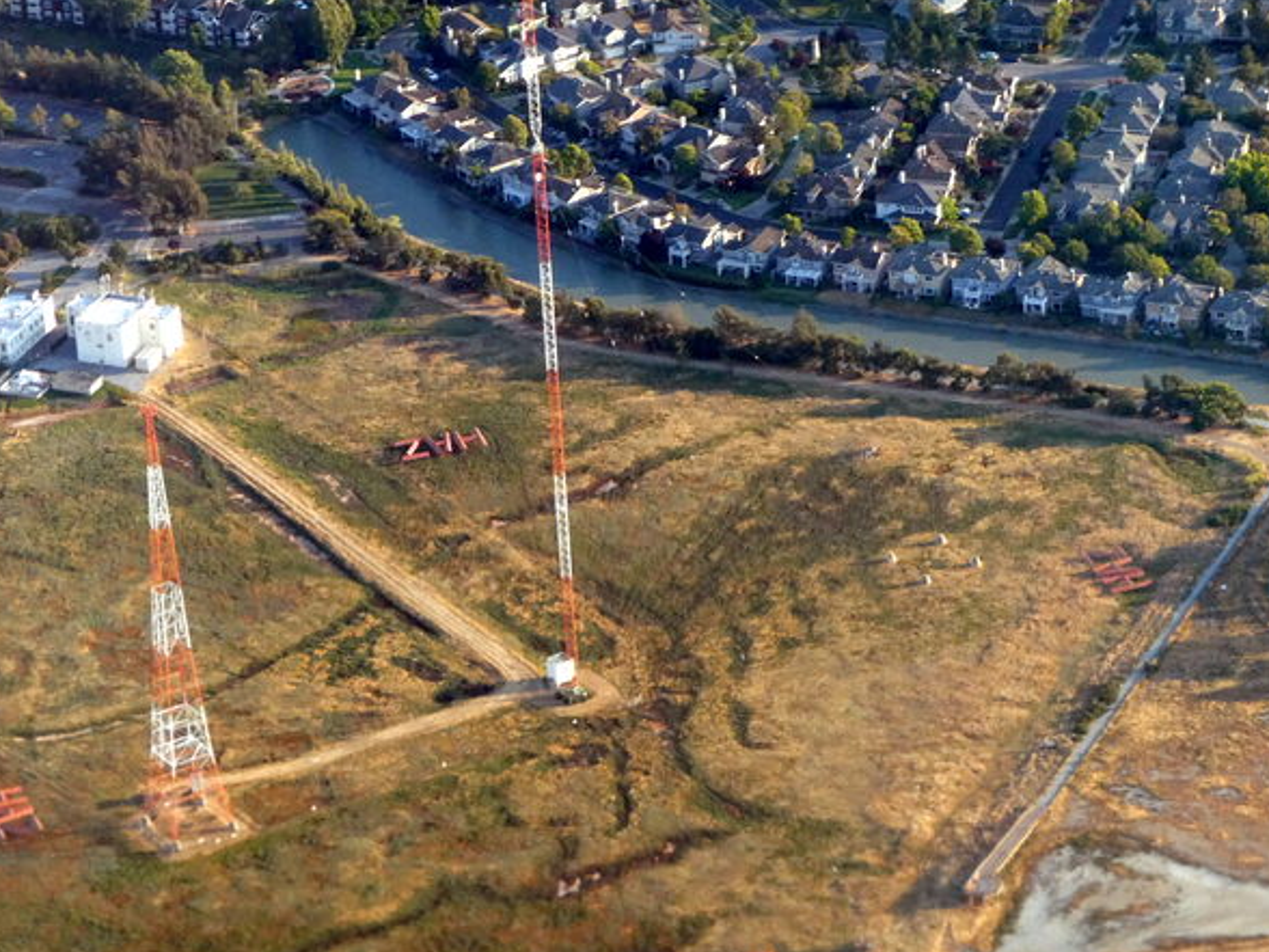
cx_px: 473
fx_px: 6452
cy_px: 567
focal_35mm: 176
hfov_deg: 11.2
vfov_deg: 8.4
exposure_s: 1/125
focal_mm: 20.6
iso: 160
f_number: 5.1
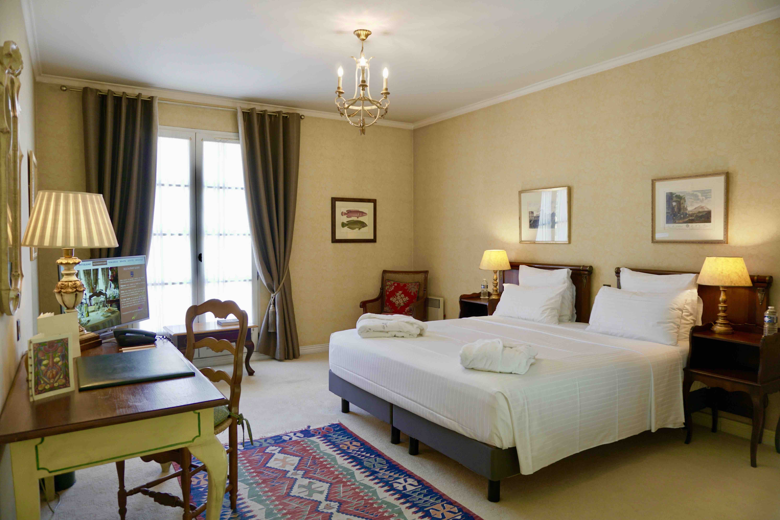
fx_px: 520
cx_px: 390
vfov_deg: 53.1
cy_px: 260
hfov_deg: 73.7
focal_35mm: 24
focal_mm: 16
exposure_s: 1/40
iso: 200
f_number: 3.5
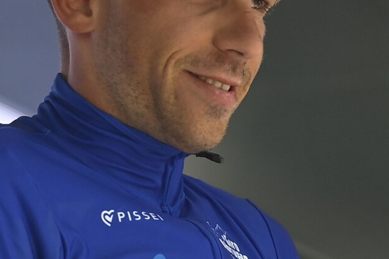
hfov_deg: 3.5
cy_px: 145
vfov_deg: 2.3
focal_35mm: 591
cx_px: 289
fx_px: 6387
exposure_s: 1/1000
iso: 400
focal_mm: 145
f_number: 3.5
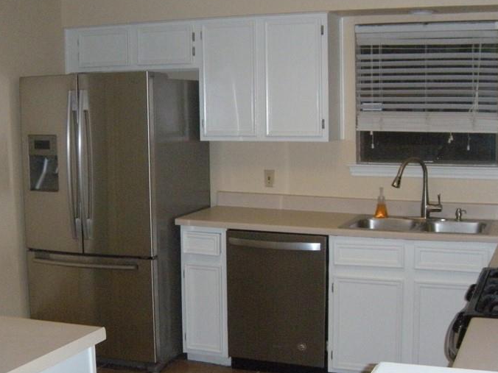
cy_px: 202
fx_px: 762
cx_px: 255
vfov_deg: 27.5
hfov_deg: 36.2
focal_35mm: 53
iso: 400
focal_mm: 5.9
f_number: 3.8
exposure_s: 1/60
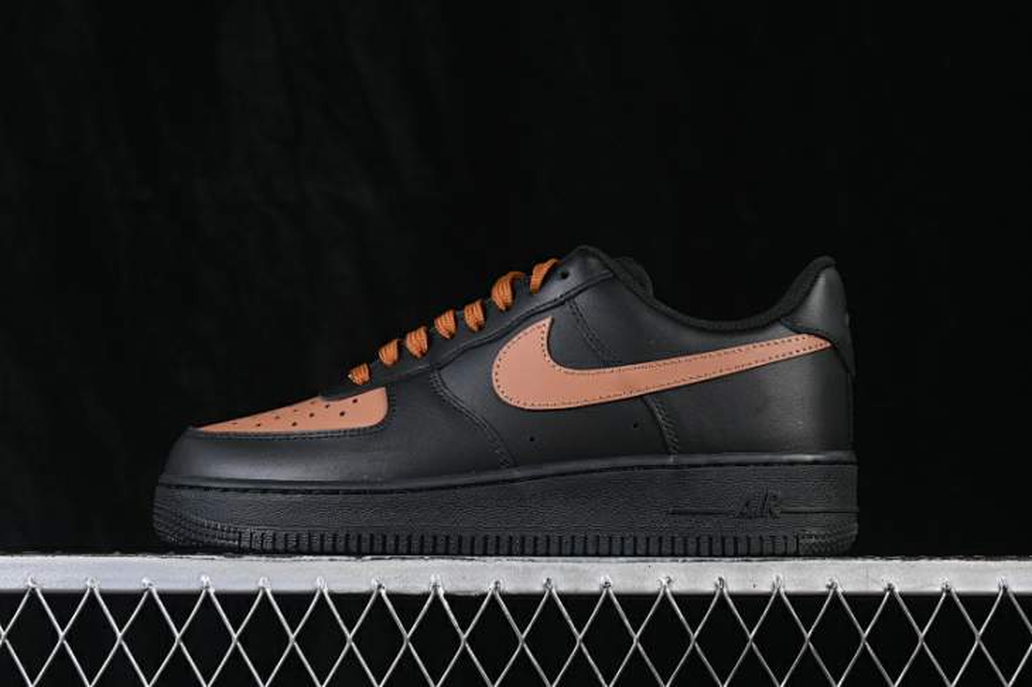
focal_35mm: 75
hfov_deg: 27.0
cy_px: 344
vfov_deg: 18.2
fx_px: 2149
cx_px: 516
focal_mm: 50
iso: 160
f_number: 6.3
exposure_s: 1/60
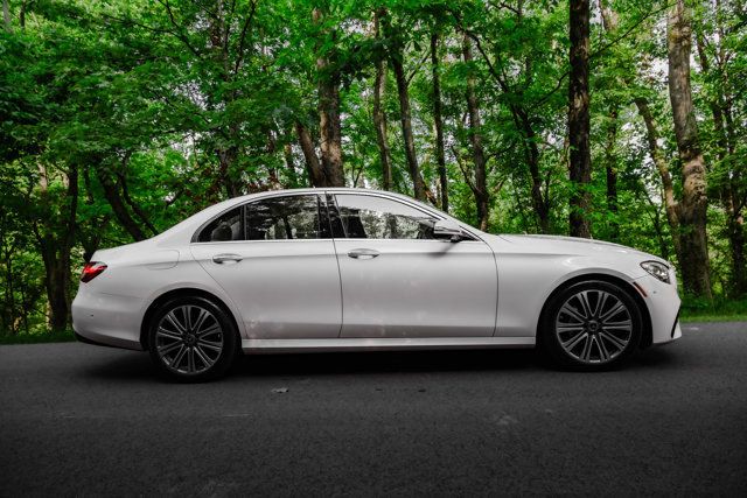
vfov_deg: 49.3
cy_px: 249
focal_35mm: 26
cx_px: 374
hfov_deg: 69.1
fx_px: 543
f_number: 6.3
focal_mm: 26
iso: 640
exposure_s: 1/250
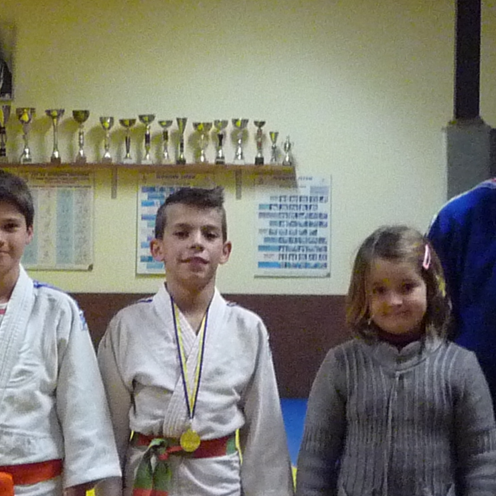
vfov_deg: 15.0
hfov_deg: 14.9
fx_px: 1880
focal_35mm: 116
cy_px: 352
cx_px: 104
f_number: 2.9
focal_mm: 4.7
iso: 400
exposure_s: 1/25
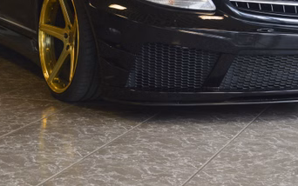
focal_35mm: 100
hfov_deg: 20.8
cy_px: 18
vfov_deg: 13.0
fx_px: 812
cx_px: 168
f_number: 6.3
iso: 500
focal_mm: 35
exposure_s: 1/15
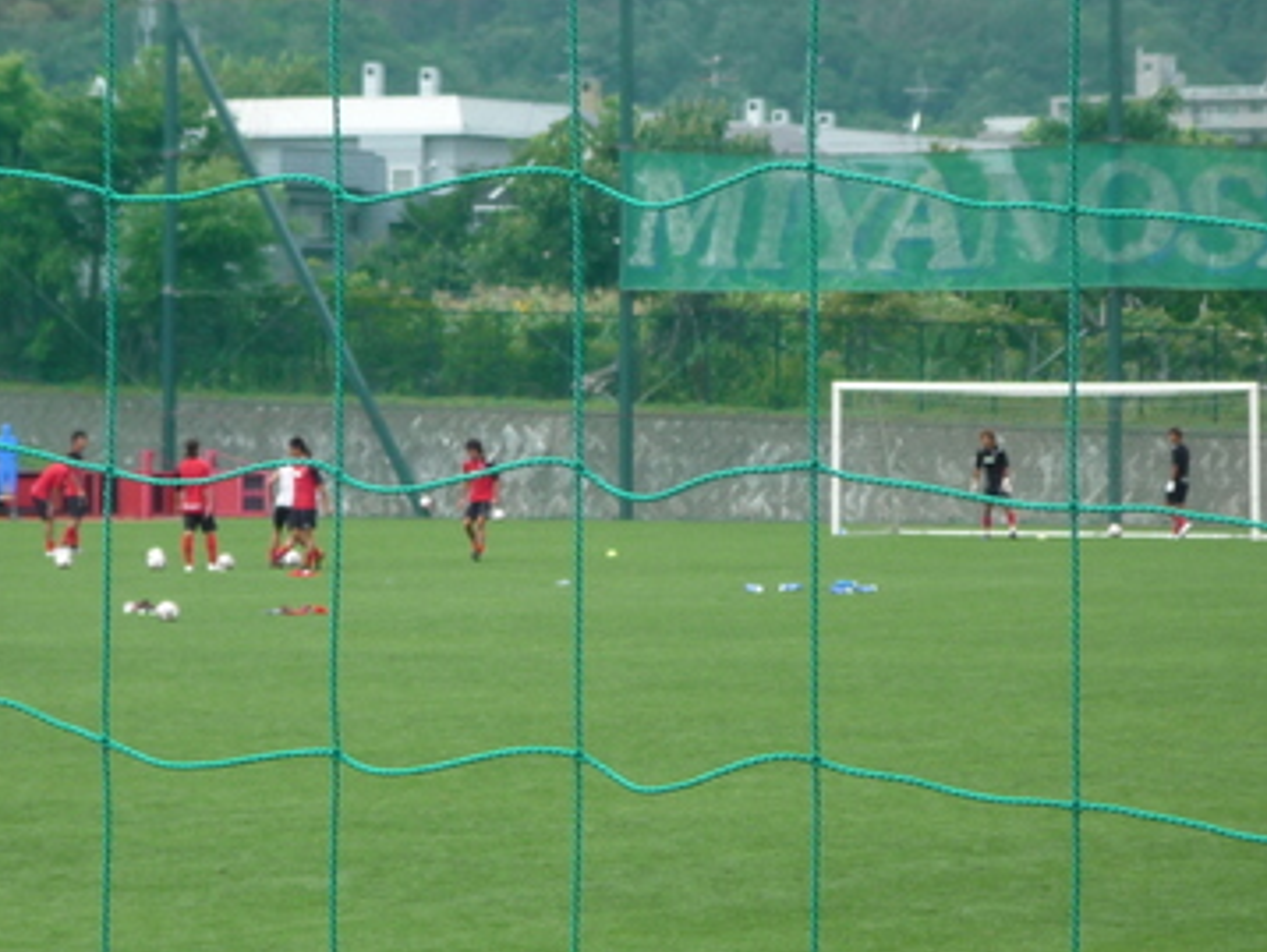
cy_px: 522
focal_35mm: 211
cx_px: 527
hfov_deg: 9.4
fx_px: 7728
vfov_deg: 7.0
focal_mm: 17.6
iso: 100
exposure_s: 1/200
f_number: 5.6
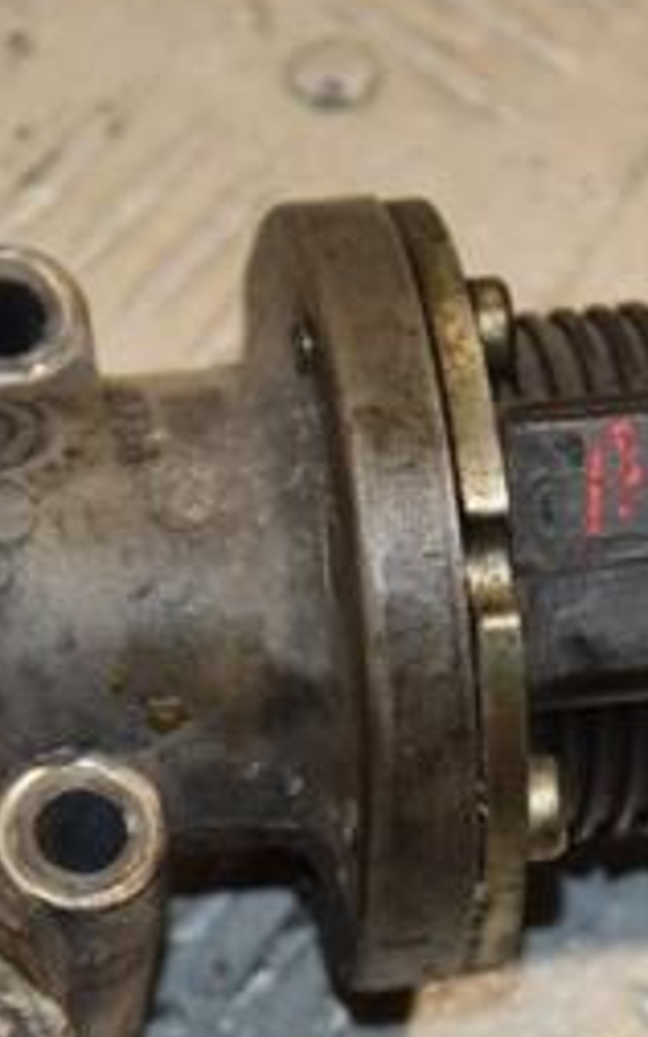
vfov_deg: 7.7
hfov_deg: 4.8
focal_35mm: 272
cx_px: 275
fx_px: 7696
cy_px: 762
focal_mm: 75
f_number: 5.3
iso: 800
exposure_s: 1/200
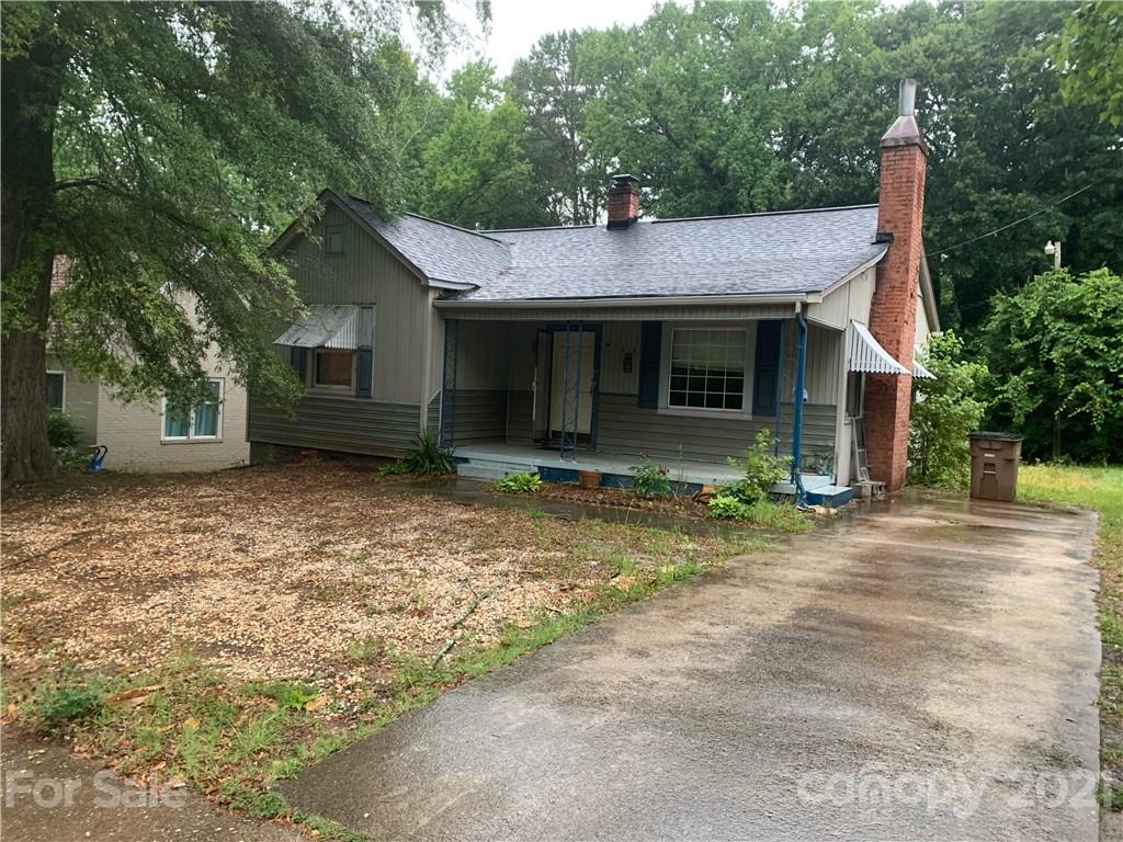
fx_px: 843
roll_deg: -2.4
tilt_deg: +0.0
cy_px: 421
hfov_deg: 67.3
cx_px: 562
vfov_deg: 53.1
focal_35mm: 26
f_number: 1.8
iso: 250
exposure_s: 1/60
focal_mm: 4.25
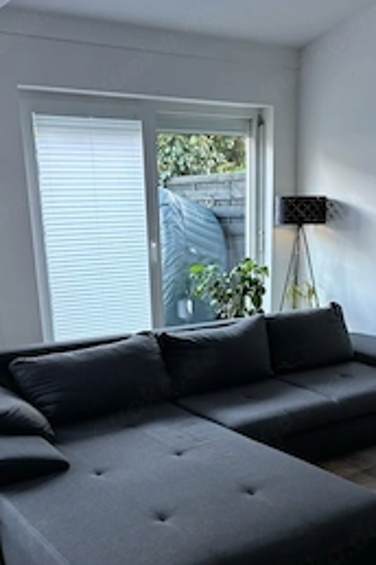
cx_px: 201
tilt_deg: -18.3
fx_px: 658
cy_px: 418
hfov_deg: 31.9
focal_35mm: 42
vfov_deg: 44.9
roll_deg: +0.9
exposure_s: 1/60
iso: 400
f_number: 1.6
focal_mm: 5.96
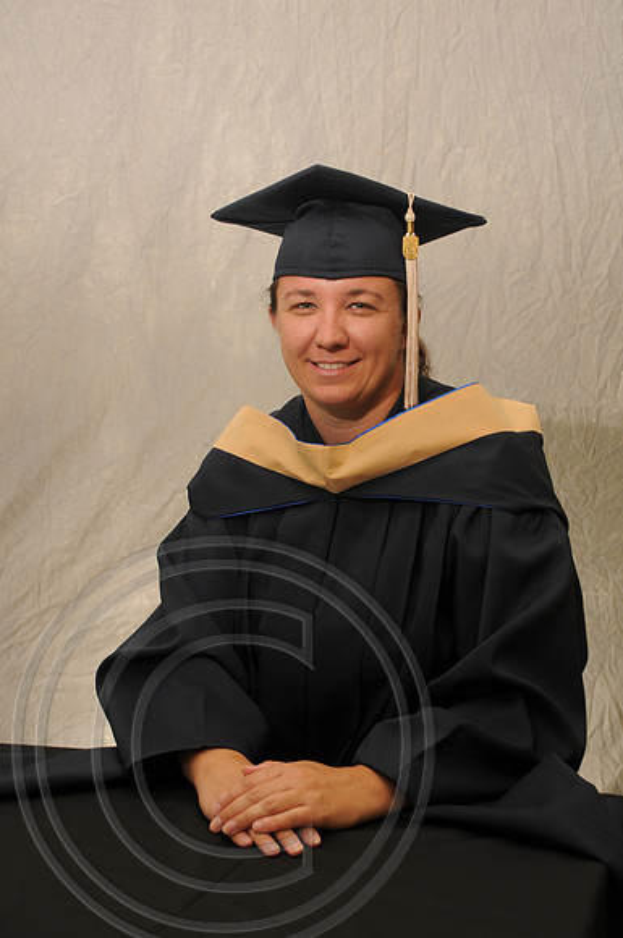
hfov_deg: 22.6
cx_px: 312
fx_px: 1562
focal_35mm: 60
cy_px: 469
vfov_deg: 33.4
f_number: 5.6
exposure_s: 1/40
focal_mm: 40
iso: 200
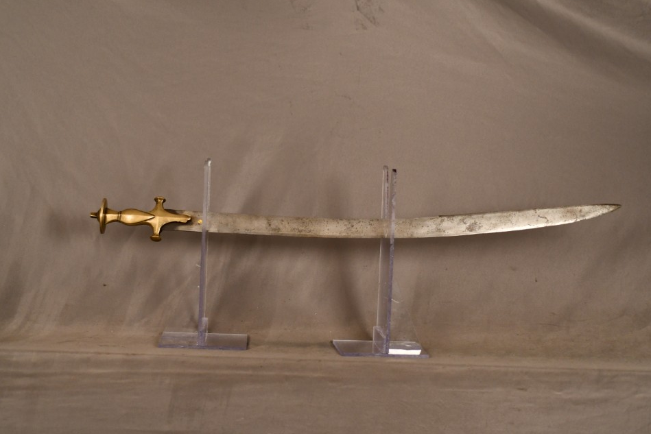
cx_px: 329
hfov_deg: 22.4
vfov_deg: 15.0
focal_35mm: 91
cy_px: 216
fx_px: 1646
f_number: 2.8
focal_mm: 60
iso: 1100
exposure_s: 1/250
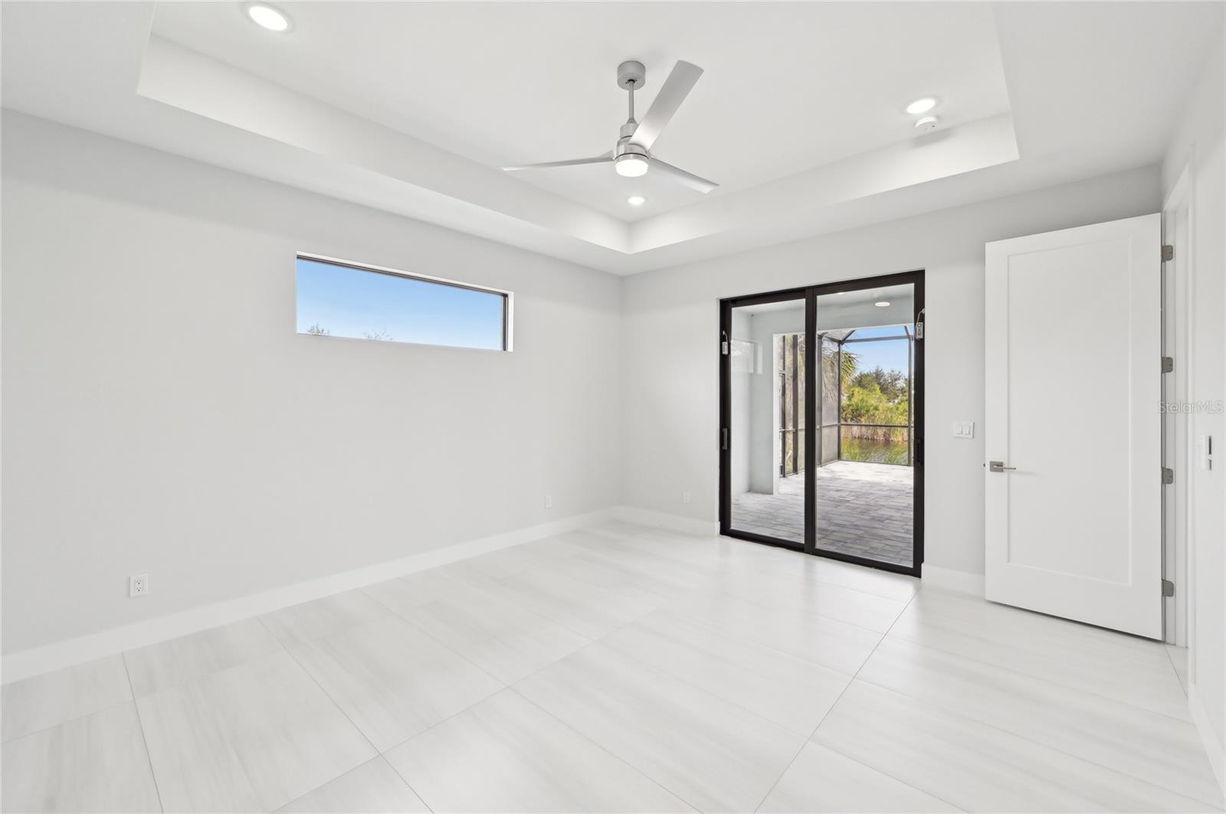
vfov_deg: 81.1
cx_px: 613
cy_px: 407
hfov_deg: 104.3
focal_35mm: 14
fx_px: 476
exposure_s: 1/200
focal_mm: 14
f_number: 8
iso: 400
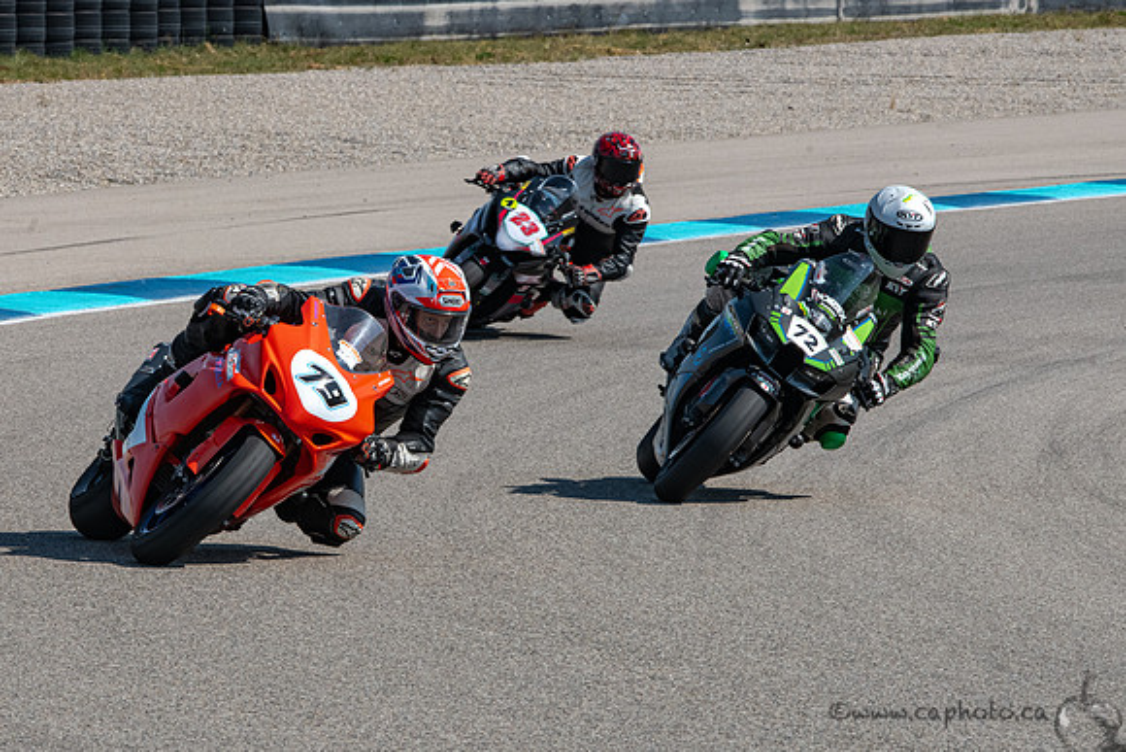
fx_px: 9514
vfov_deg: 4.5
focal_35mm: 304
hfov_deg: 6.8
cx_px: 364
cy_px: 444
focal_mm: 200
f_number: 16
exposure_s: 1/800
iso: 560
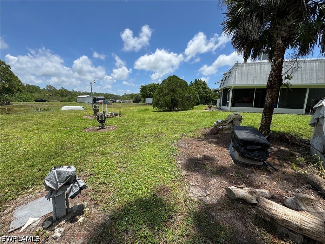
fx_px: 131
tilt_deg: -8.9
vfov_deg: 85.7
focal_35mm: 14
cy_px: 122
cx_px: 162
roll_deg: -0.9
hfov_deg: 102.1
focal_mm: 2.22
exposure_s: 1/2028
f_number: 2.2
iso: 50
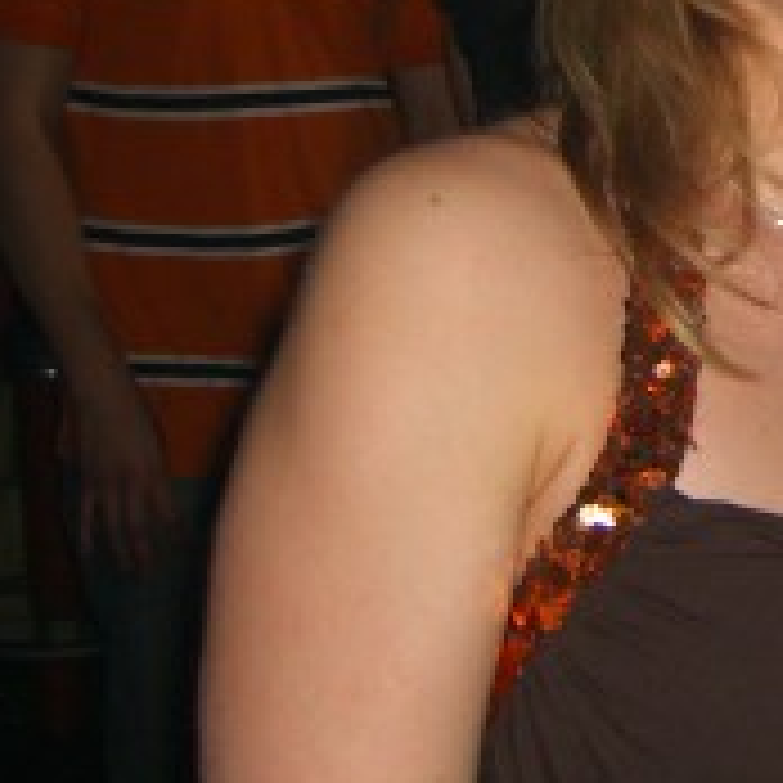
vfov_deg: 14.7
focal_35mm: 116
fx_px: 2969
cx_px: 1053
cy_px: -22
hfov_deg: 14.3
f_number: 2.8
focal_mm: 7.9
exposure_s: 1/60
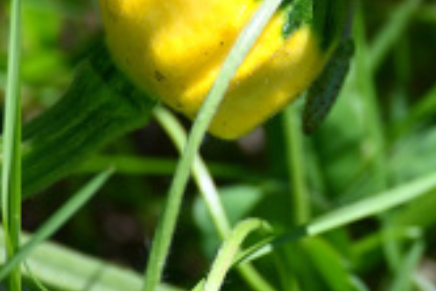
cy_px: -66
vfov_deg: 1.6
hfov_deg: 2.4
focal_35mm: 855
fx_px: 10364
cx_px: 404
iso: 250
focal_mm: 210
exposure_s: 1/320
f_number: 6.3
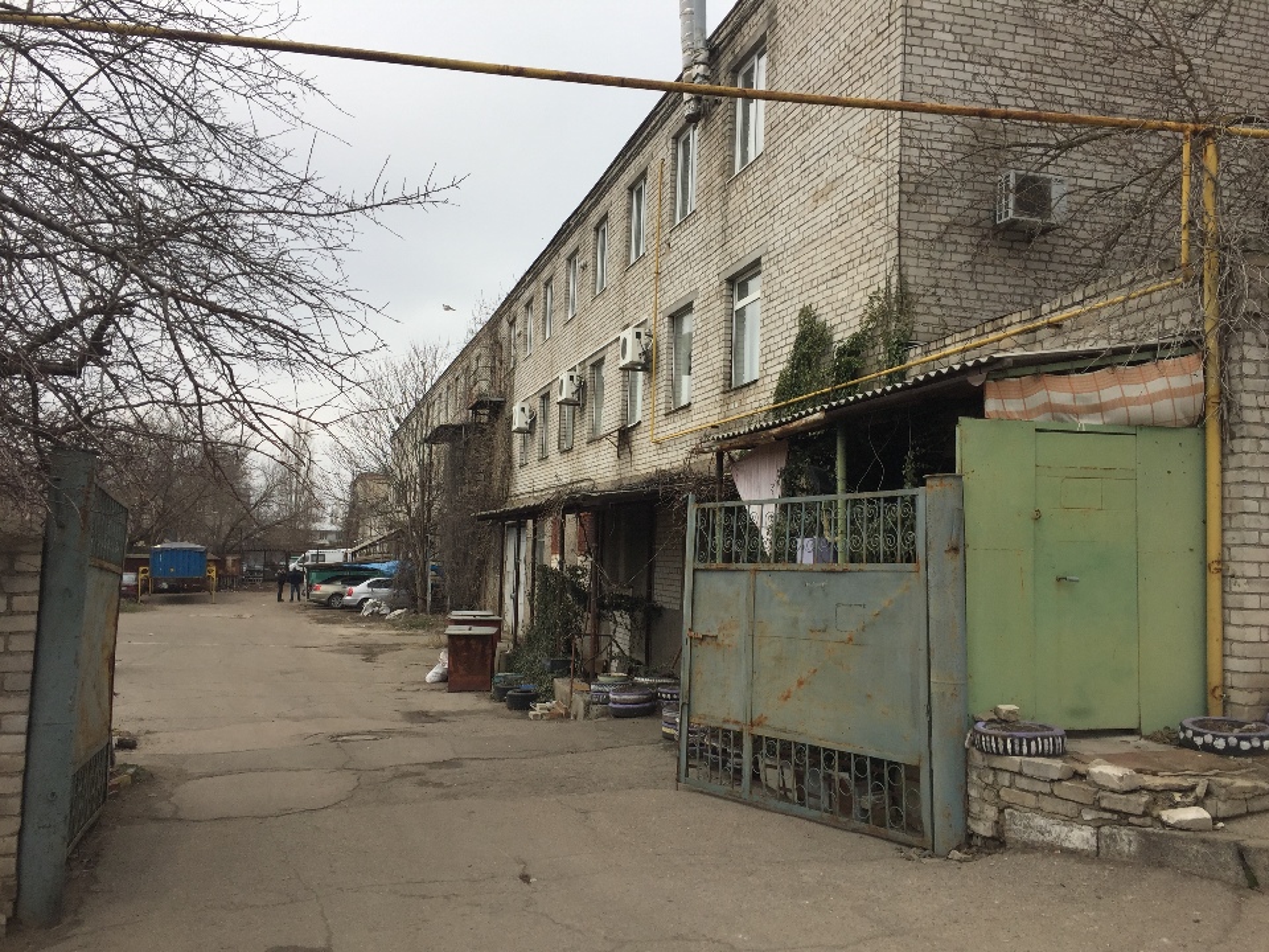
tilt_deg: +4.7
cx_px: 634
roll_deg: -1.3
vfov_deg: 48.2
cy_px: 476
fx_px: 1063
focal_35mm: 29
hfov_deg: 61.7
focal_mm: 4.15
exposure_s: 1/682
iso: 32
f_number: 2.2
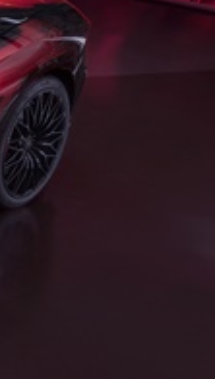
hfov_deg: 9.6
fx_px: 1129
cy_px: 239
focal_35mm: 112
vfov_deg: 19.0
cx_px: -298
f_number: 8
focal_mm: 30
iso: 400
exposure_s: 1/160
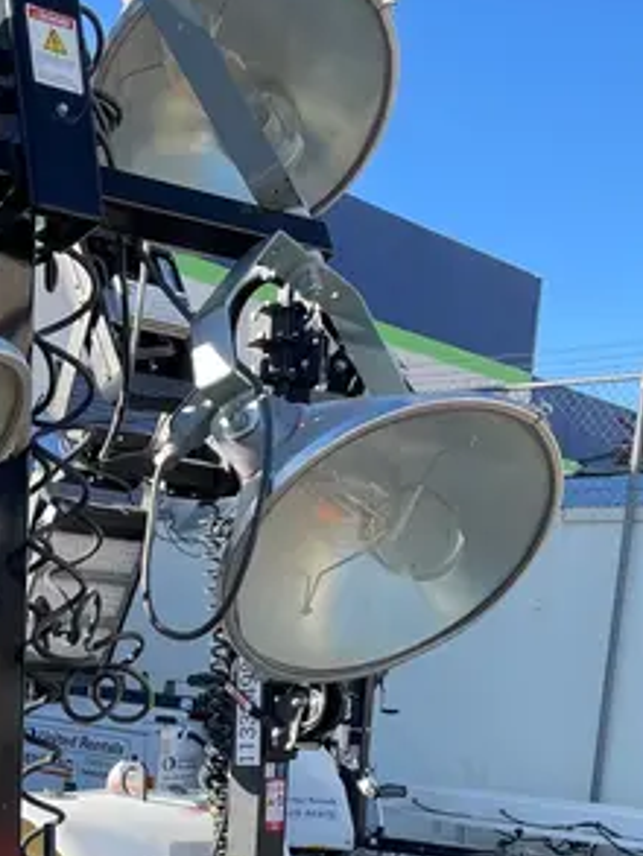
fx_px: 1609
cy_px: 910
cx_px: 0
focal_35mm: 65
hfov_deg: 21.8
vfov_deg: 27.6
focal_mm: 4.2
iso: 50
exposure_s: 1/1195
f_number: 1.6
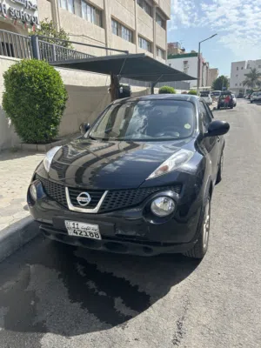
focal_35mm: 26
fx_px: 261
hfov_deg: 53.1
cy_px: 174
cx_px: 130
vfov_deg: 67.3
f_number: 1.5
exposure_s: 1/2123
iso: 50
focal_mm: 5.7
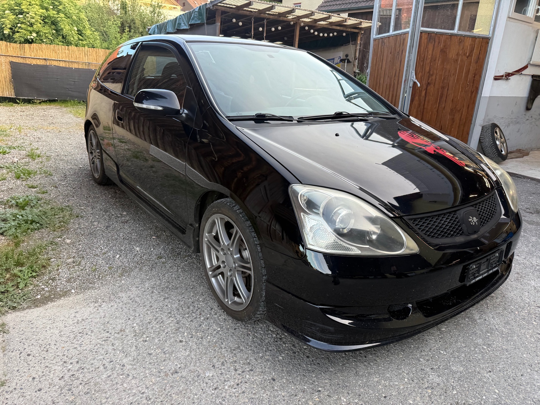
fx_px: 374
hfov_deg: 71.6
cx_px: 270
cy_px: 202
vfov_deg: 56.8
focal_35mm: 24
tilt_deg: -15.8
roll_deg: -3.6
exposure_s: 1/161
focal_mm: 6.76
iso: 80
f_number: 1.78
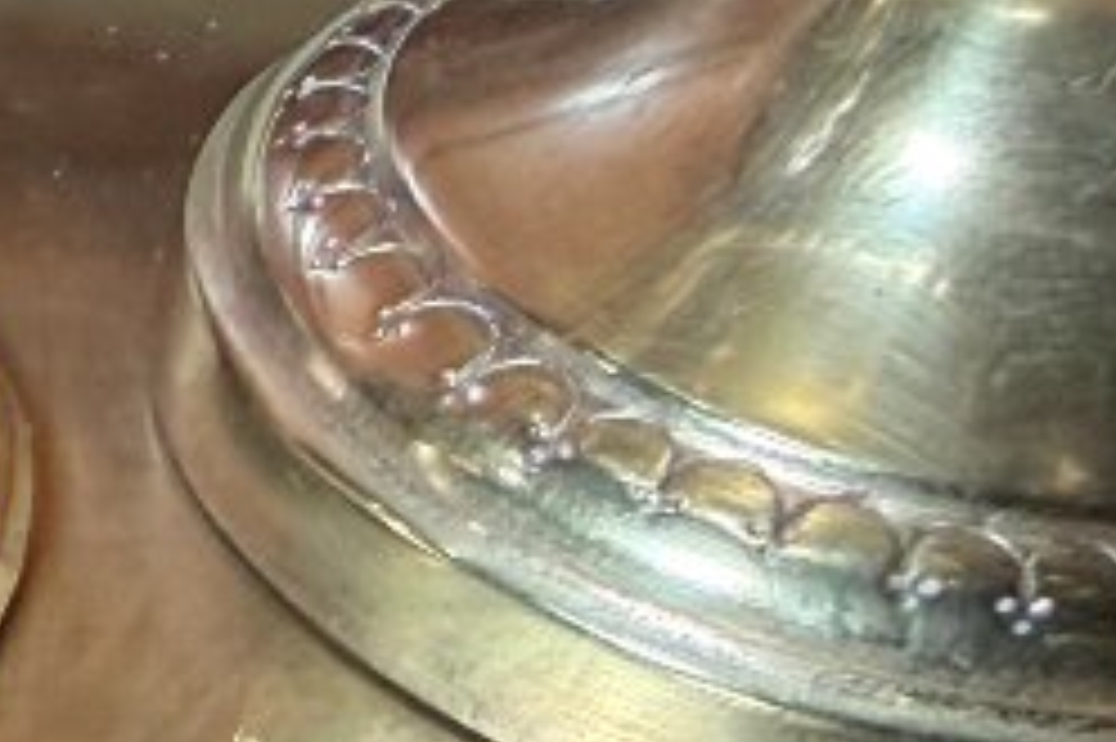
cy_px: 791
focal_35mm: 121
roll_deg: +0.1
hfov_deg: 14.6
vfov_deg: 11.2
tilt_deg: -43.0
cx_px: -954
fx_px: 3748
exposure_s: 1/101
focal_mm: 2.22
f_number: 2.2
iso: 200
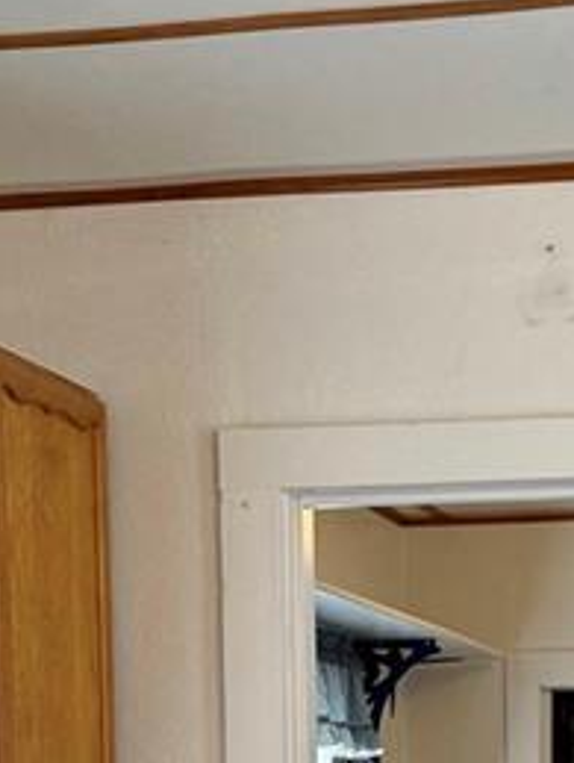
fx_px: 2448
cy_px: 1025
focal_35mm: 111
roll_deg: +1.6
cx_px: 474
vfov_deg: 16.6
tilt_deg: -2.1
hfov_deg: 13.3
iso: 160
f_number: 1.78
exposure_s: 1/60
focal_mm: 6.76
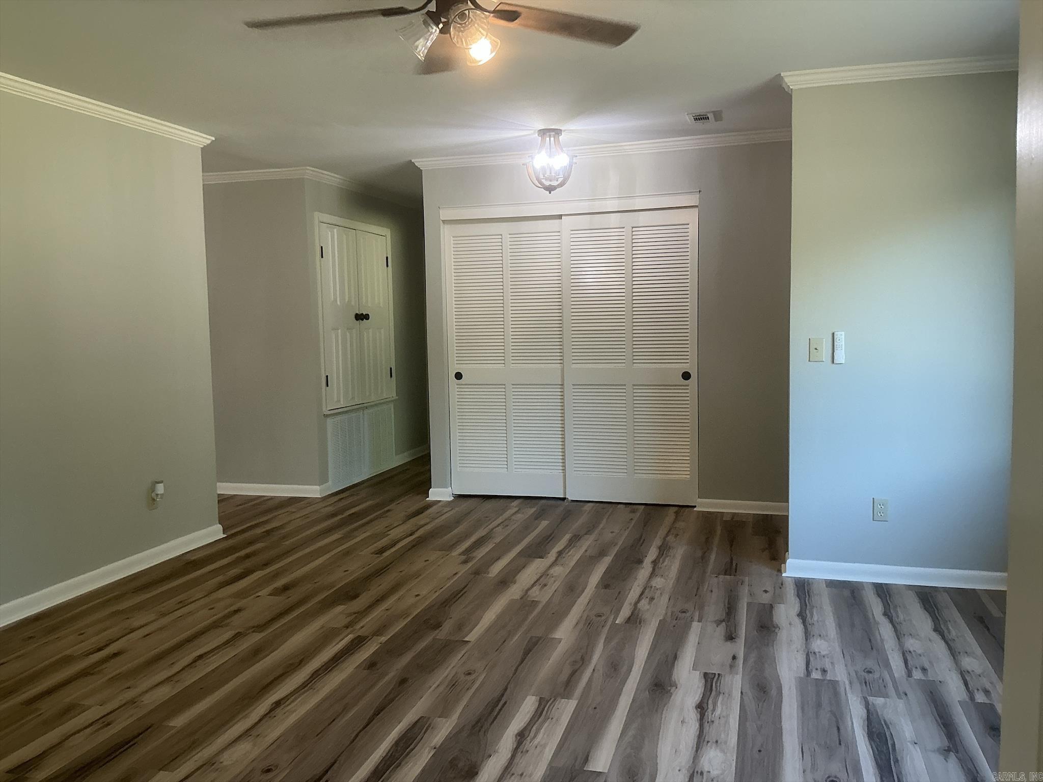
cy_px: 391
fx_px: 844
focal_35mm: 28
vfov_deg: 49.7
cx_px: 522
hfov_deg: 63.4
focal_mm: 3
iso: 50
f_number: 1.8
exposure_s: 1/60
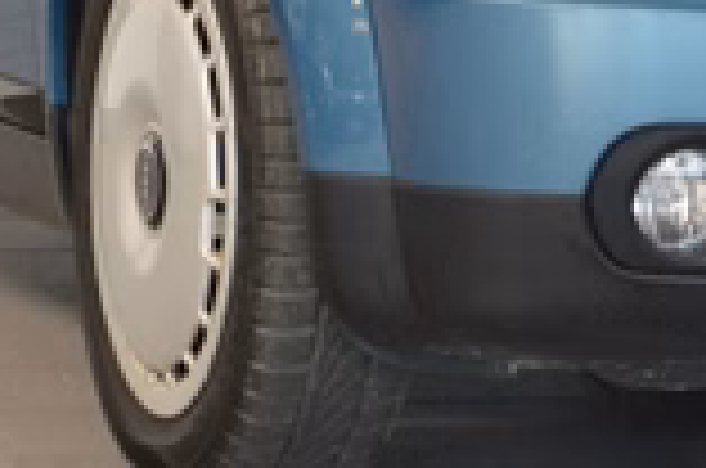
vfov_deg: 3.4
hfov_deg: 5.1
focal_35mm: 404
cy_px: -302
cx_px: 737
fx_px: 7907
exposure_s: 1/60
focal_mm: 66
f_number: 5.3
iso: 500
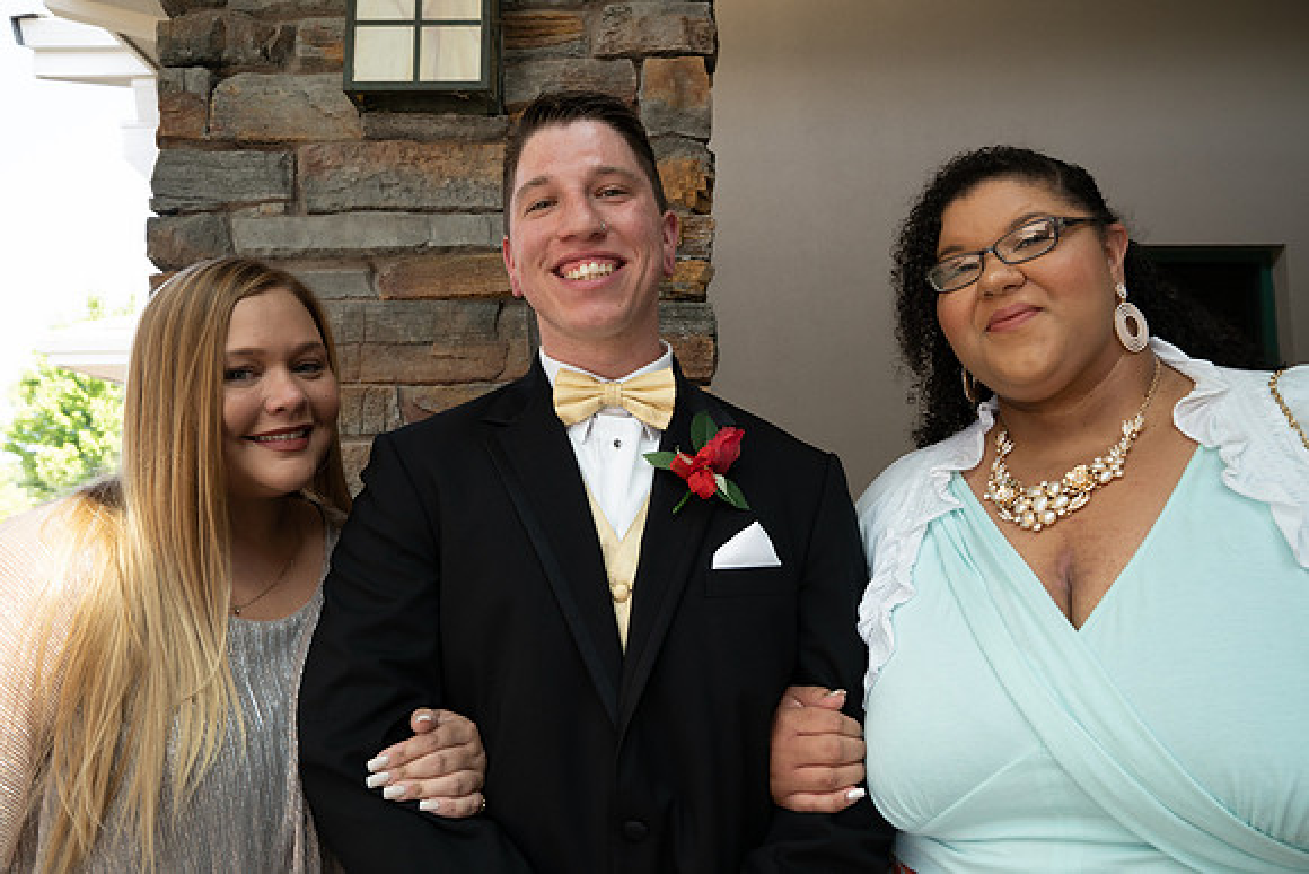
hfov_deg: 65.5
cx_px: 654
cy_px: 437
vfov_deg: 46.4
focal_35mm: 28
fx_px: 1018
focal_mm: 28
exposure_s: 1/160
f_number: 6.3
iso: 320
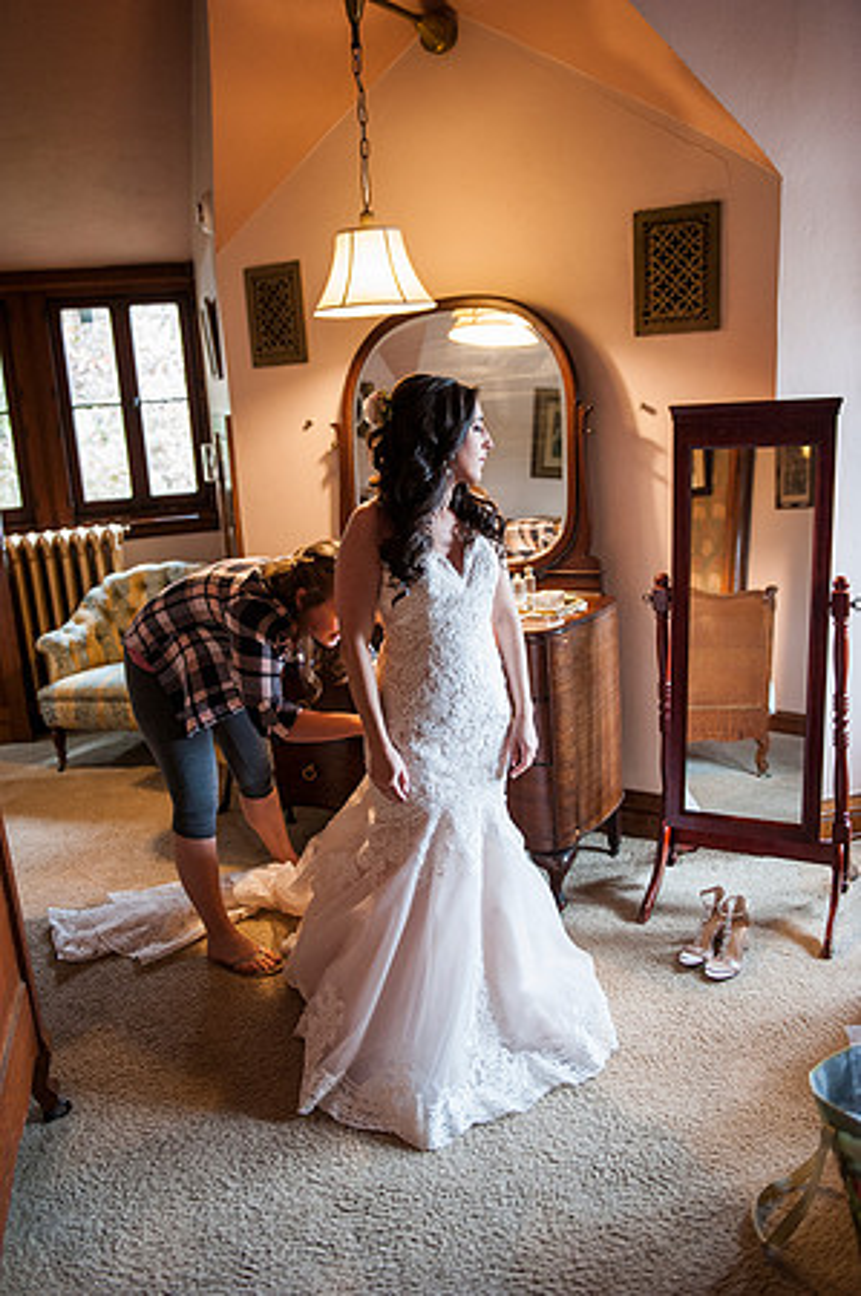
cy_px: 648
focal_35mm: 28
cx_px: 430
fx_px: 1007
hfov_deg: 46.3
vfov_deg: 65.5
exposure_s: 1/80
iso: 1600
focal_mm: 28
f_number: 2.8
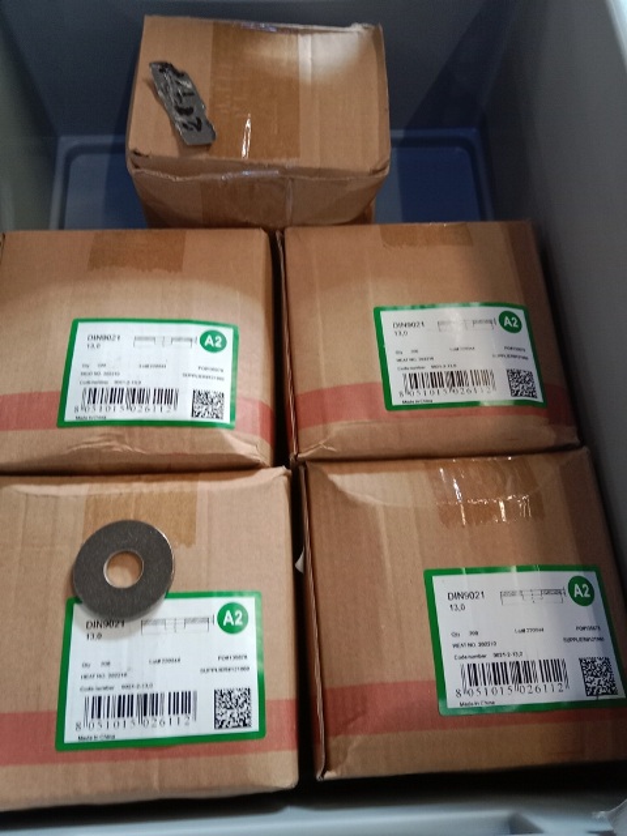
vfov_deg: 65.3
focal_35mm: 27
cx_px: 314
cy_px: 418
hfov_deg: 51.4
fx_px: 652
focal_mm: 3.65
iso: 565
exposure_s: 1/20
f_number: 2.2
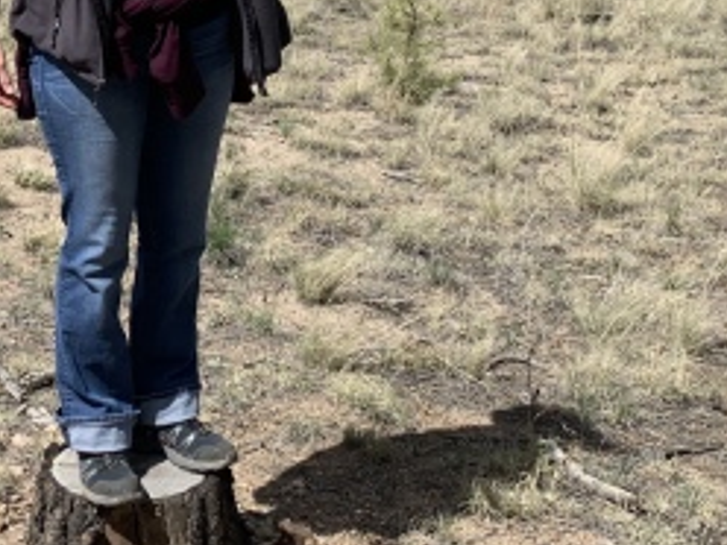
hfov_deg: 21.9
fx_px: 1764
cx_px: -97
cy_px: -135
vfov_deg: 16.7
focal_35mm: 84
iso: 25
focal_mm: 4.25
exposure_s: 1/2421
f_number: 1.8
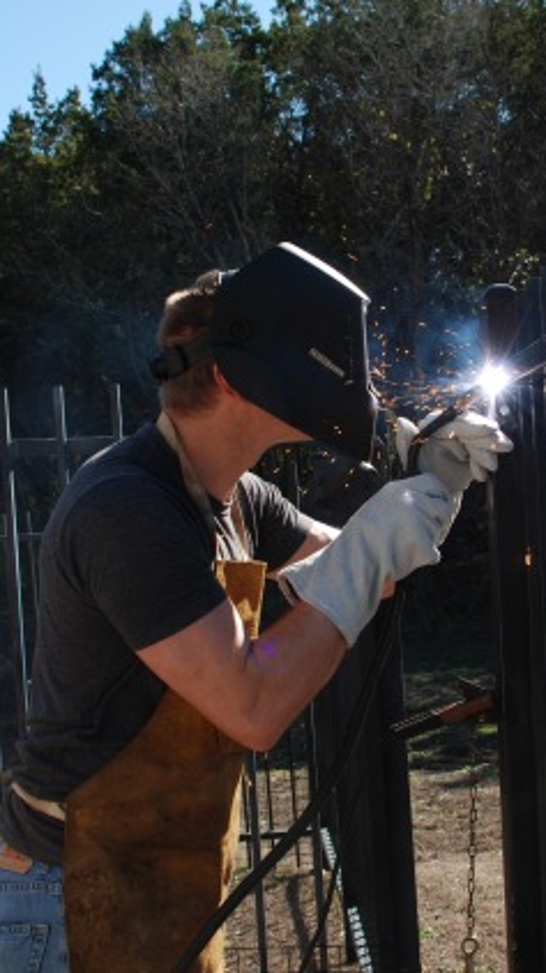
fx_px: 1598
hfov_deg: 19.3
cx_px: 396
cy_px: 482
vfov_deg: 33.8
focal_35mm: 62
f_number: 7.1
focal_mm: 26
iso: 100
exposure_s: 1/200
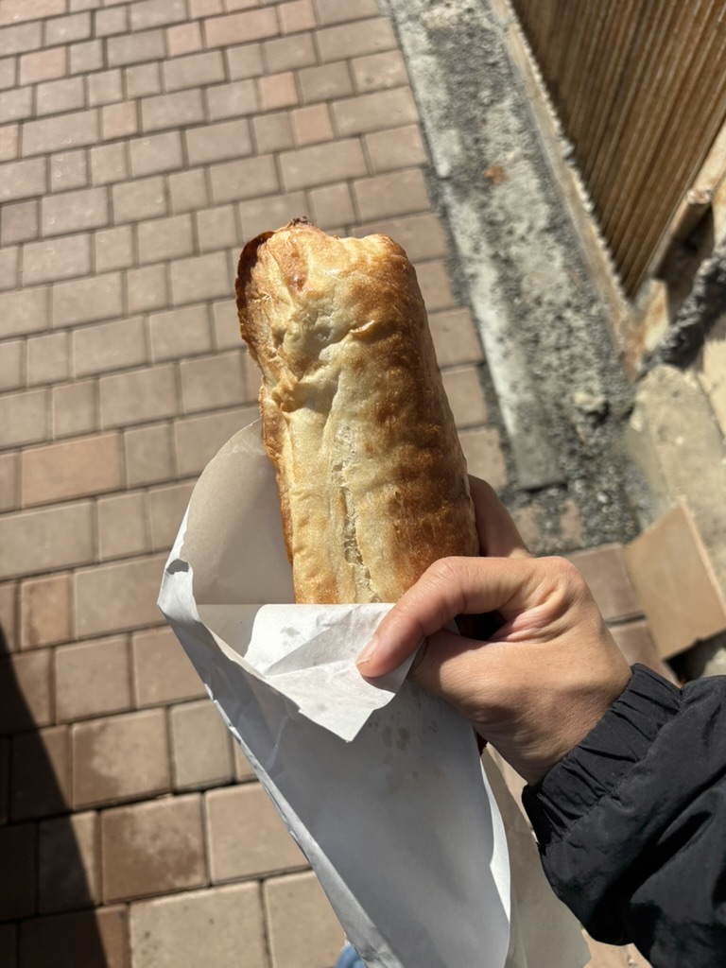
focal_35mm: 26
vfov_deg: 67.3
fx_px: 727
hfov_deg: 53.1
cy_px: 484
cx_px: 363
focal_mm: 5.96
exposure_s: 1/4082
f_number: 1.6
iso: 50
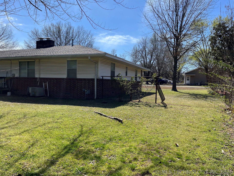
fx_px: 176
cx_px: 117
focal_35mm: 26
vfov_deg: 53.1
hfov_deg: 67.3
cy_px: 88
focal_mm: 5.1
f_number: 1.6
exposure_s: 1/2967
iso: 50
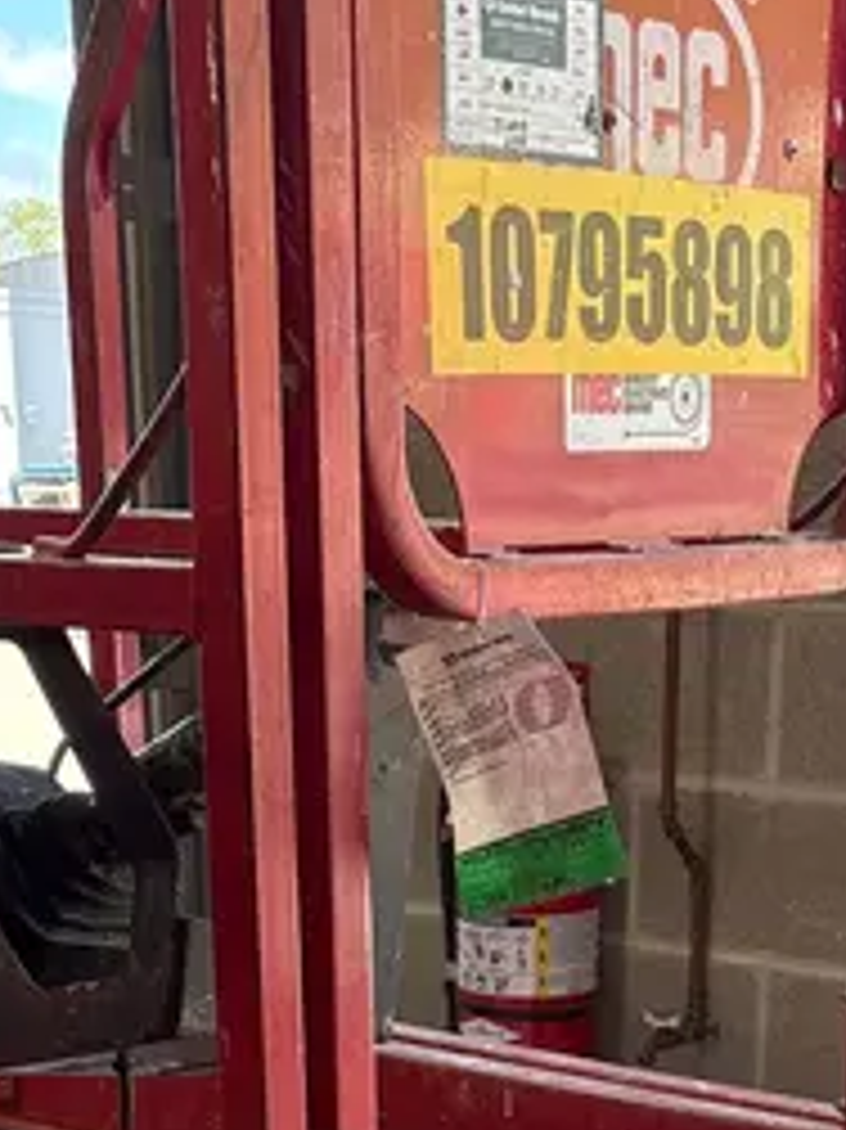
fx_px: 2479
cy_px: 1321
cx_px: 580
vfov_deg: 23.6
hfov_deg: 19.3
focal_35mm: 76
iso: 100
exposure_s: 1/243
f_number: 1.6
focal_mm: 5.96
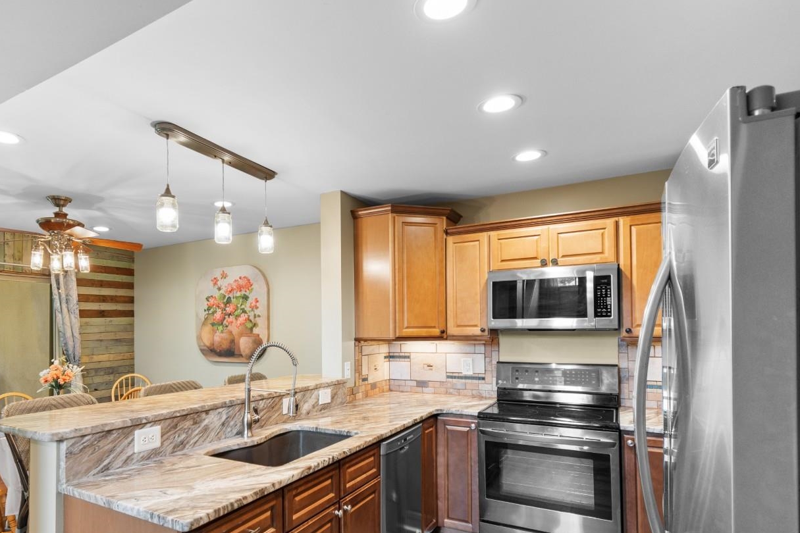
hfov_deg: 82.9
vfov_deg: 61.4
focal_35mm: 20
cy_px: 318
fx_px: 444
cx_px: 317
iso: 100
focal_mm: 10
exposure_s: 1/4
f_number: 4.5
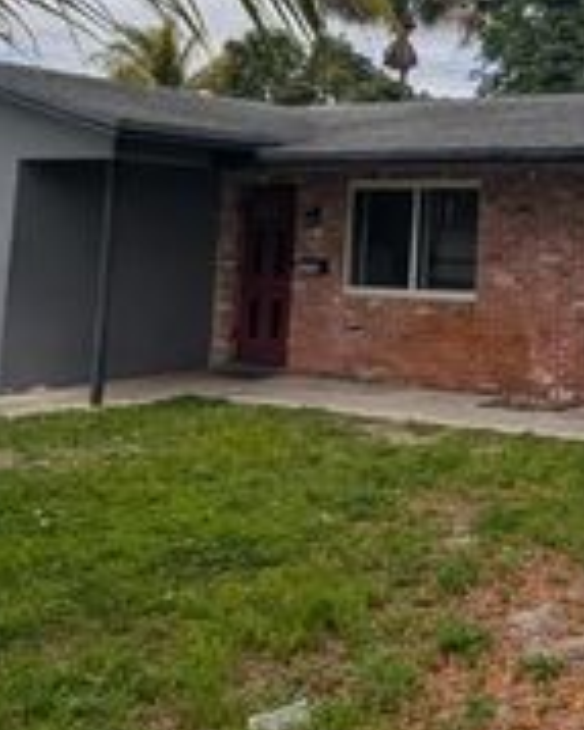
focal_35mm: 42
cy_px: 147
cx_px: 764
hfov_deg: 28.9
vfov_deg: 41.9
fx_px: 908
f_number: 1.7
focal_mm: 2.02
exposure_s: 1/4878
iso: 53
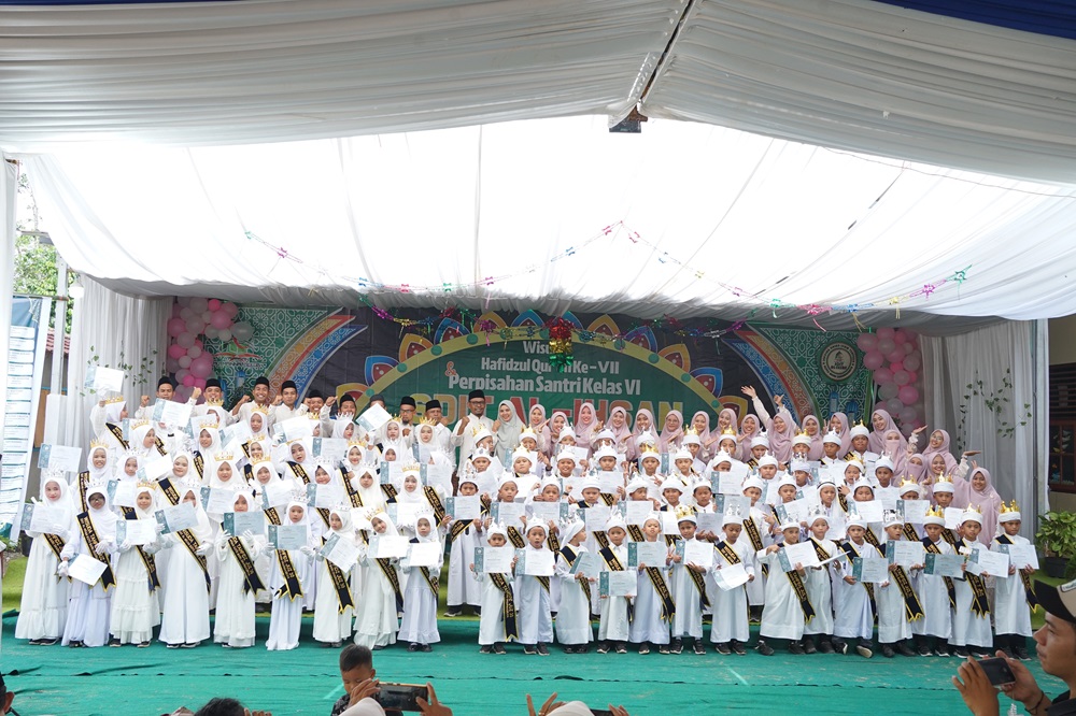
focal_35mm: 35
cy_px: 358
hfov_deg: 54.5
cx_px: 538
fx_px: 1046
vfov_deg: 37.8
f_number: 8
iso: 640
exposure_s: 1/250
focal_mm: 35
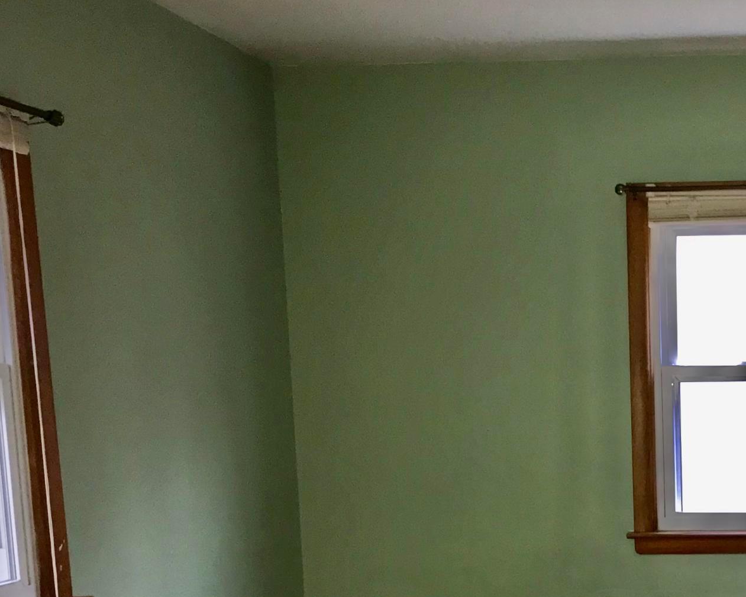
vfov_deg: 22.4
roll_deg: +1.0
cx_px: 745
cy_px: 627
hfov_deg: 27.5
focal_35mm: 65
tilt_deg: -10.7
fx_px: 1435
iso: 64
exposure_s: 1/16
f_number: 1.8
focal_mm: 3.99
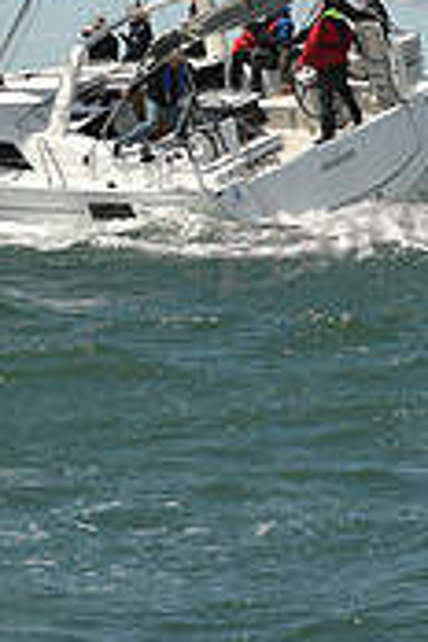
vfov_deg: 8.6
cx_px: 20
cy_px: -314
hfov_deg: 5.9
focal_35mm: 233
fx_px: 4155
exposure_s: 1/800
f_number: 13
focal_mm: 70
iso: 320
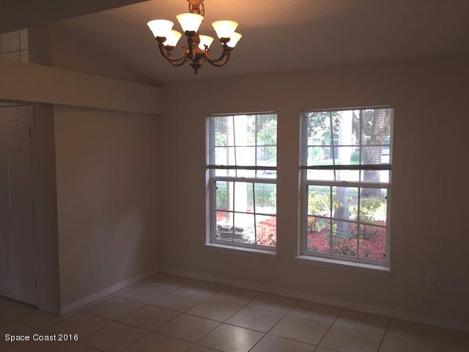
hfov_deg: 61.7
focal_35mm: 29
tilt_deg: -2.5
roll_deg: -1.5
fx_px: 393
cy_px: 176
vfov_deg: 48.2
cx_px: 234
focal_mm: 4.15
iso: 50
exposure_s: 1/120
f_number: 2.2
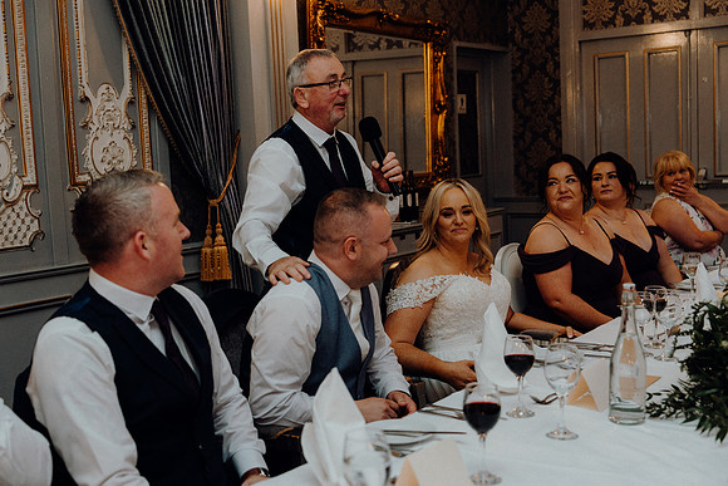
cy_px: 243
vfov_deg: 28.7
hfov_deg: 41.9
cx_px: 364
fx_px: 951
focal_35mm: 47
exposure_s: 1/160
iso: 2500
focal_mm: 47
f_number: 3.5
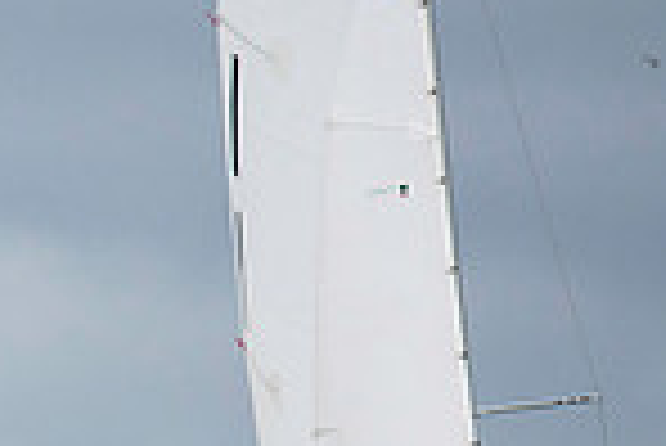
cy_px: 651
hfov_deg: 1.2
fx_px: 32591
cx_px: -554
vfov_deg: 0.8
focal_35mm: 1760
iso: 250
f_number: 4
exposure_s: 1/3200
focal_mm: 300
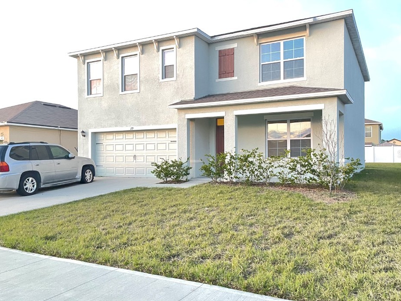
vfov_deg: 48.2
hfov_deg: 61.6
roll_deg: +0.0
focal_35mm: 29
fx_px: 336
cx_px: 215
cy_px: 154
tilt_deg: -0.2
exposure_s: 1/17
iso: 1000
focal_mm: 5.1
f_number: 1.6
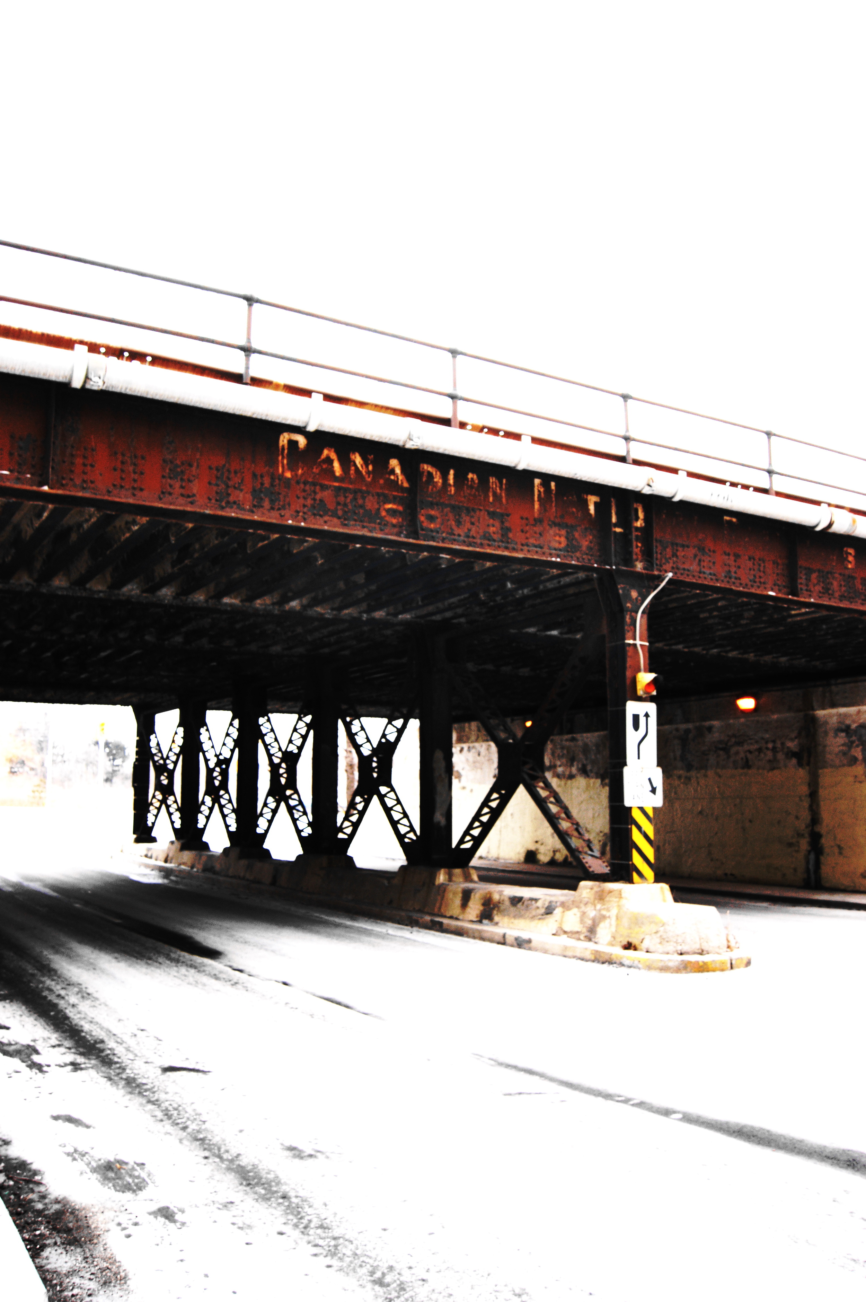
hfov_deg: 43.6
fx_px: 1084
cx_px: 433
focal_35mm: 30
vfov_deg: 62.0
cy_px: 651
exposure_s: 1/40
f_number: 5.6
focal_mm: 20
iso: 100
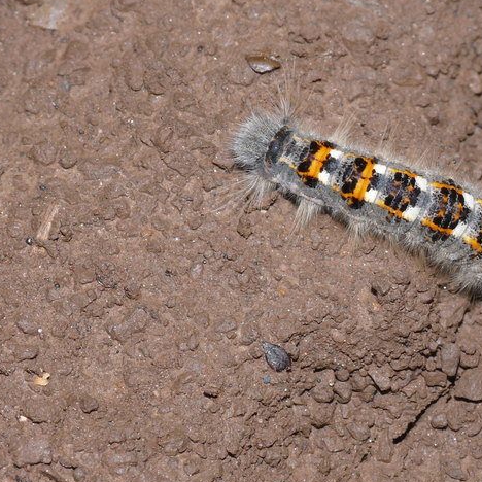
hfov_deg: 8.8
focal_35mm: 198
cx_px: 432
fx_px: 3119
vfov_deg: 8.8
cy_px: 256
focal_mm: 26.1
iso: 100
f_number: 9
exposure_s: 1/640
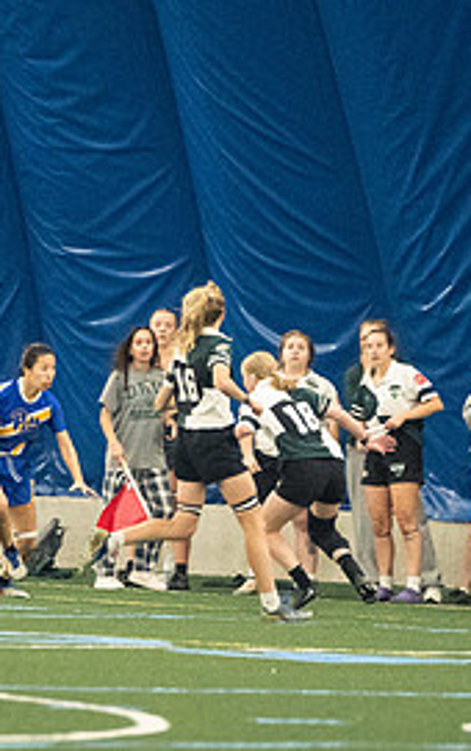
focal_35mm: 653
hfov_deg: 2.0
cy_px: 369
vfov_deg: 3.2
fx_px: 13376
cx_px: 69
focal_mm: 200
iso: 12800
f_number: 2.8
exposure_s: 1/500
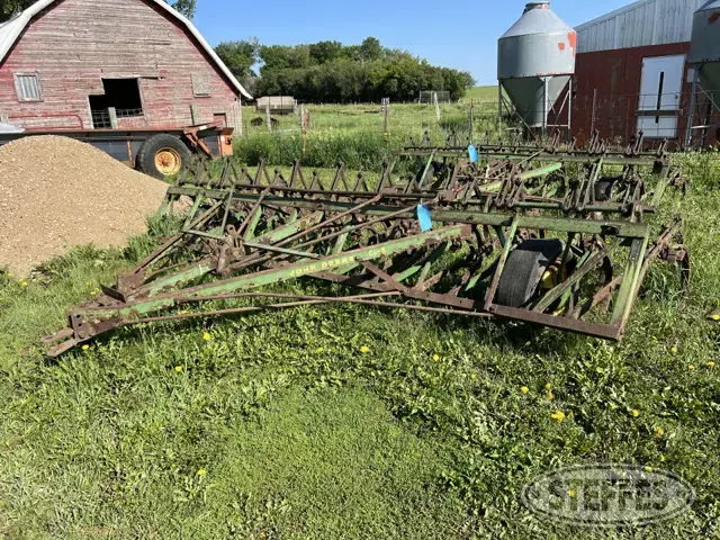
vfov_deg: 53.1
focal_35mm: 26
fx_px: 541
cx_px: 360
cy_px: 270
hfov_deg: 67.3
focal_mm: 5.7
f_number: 1.5
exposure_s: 1/2457
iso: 50
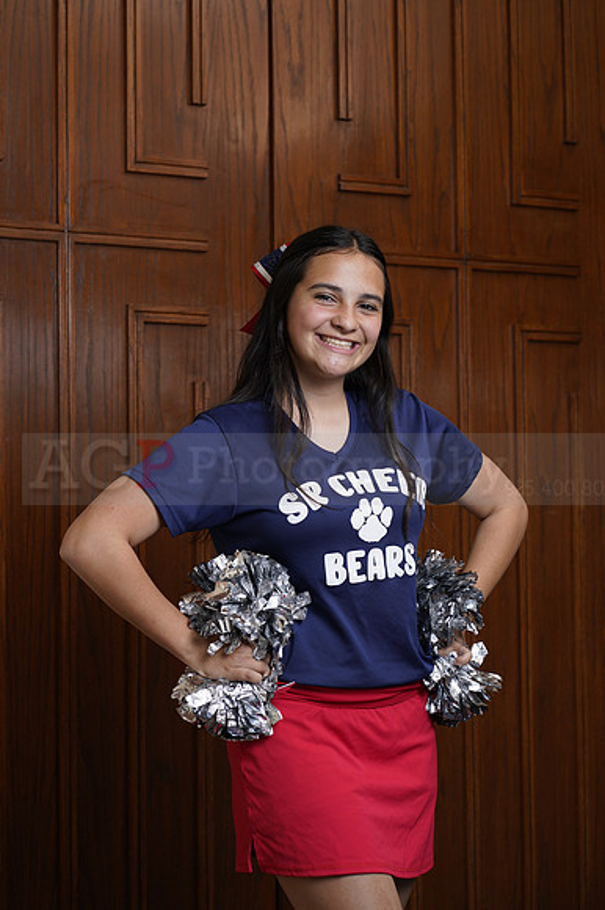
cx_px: 302
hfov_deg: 16.1
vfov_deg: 23.9
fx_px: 2145
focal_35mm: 85
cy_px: 455
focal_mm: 85
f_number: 5.6
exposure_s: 1/250
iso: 200
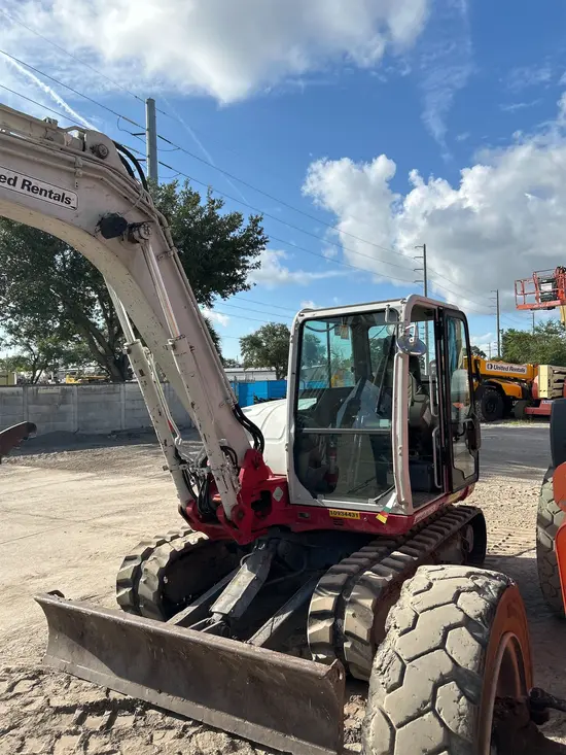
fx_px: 567
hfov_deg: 53.1
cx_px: 283
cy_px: 378
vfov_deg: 67.3
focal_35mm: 26
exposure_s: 1/3831
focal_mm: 5.7
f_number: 1.5
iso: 50
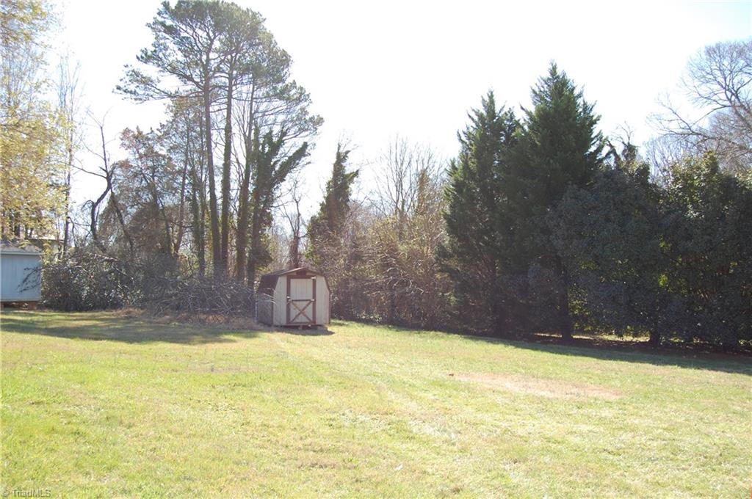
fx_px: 688
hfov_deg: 57.3
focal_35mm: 33
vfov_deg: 39.9
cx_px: 376
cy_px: 250
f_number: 5.6
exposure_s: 1/500
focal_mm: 22
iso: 400
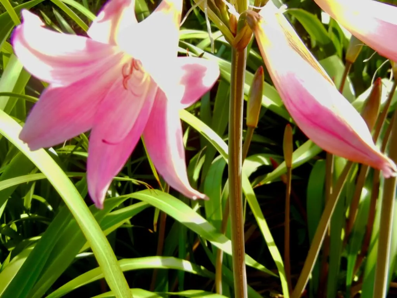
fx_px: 344
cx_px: 198
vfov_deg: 46.8
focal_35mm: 30
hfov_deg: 60.0
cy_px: 149
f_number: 3.5
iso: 160
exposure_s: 1/260
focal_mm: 5.4
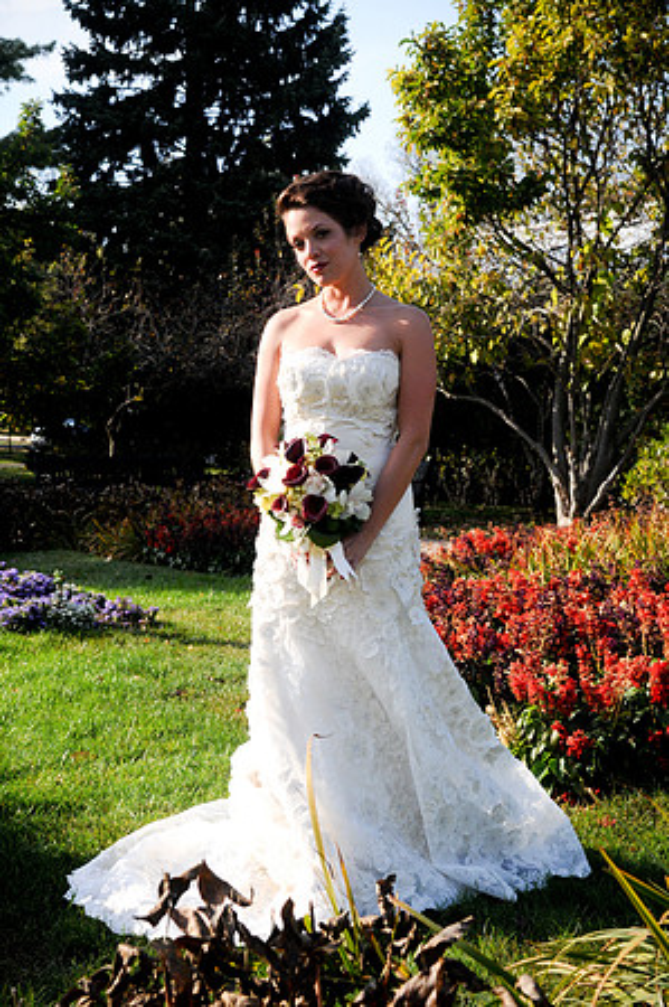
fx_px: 1592
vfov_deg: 35.1
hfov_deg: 23.7
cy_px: 504
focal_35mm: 57
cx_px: 334
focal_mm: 38
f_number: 8
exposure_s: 1/640
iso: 400
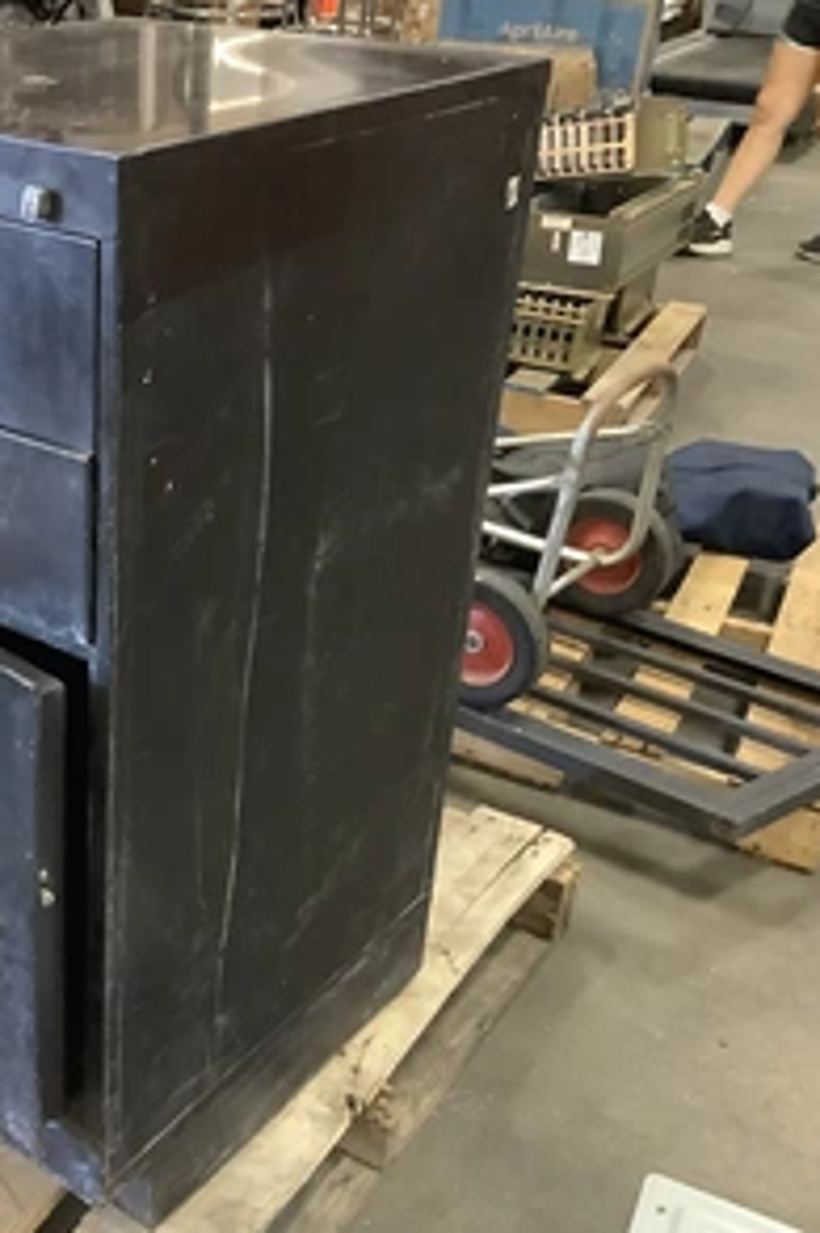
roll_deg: -2.4
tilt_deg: -28.3
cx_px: 67
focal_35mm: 44
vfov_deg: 44.5
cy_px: 627
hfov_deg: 29.1
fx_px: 1505
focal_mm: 3.3
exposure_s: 1/33
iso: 400
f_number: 2.4
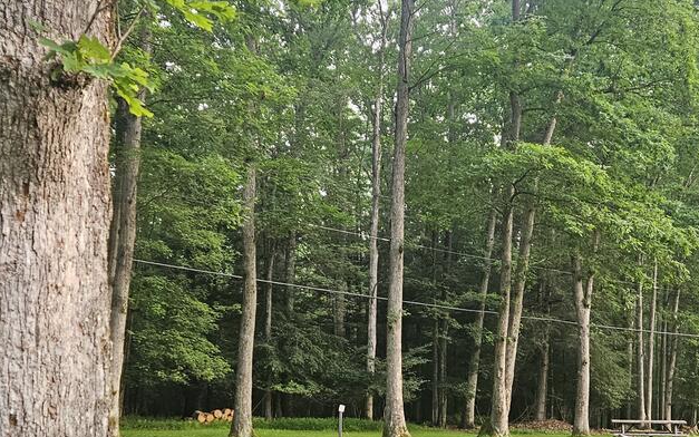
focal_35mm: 56
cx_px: 404
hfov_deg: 36.2
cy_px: 279
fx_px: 1067
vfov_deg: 23.1
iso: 200
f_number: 1.8
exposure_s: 1/120
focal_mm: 5.4
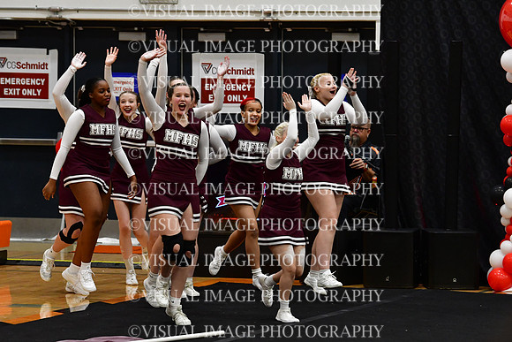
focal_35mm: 217
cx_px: 256
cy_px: 171
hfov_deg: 9.5
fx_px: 3087
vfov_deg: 6.3
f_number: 4
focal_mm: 145
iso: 4000
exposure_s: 1/500
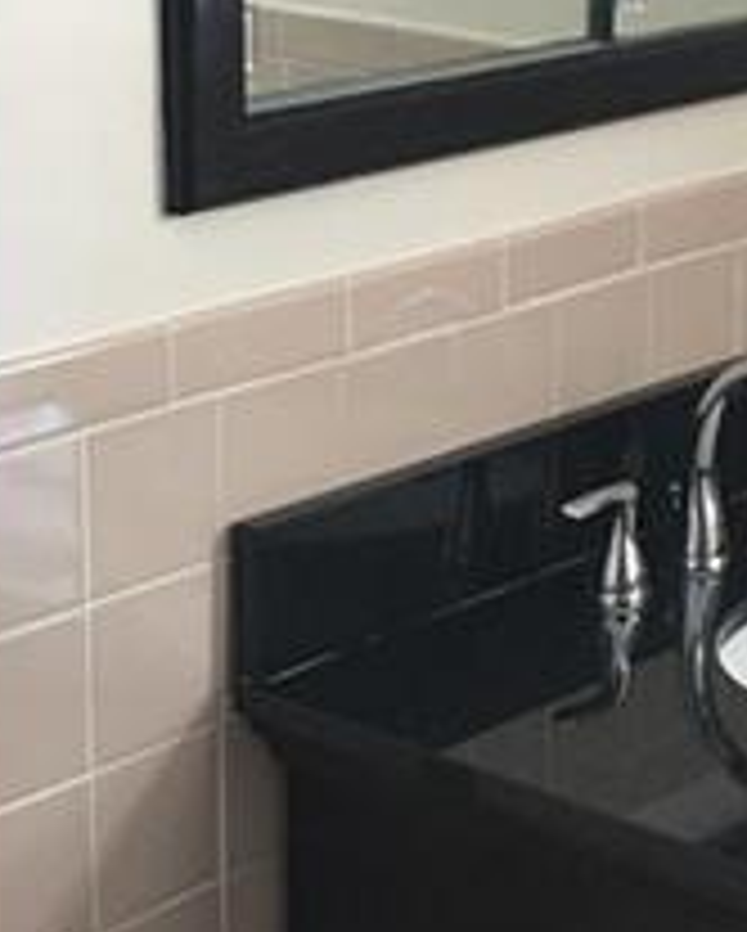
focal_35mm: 105
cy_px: 455
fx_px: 2897
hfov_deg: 14.6
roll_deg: -2.2
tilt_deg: -16.7
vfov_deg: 18.3
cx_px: 612
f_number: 2.2
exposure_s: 1/15
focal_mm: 4.15
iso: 50
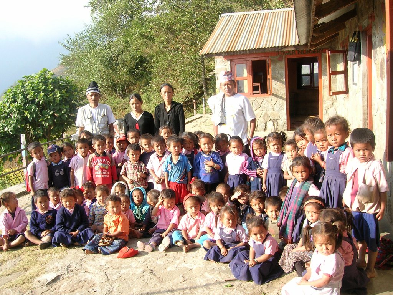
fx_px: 386
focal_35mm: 34
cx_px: 196
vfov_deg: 41.8
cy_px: 148
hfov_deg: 54.0
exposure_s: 1/83.5
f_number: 4.9
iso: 50
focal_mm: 5.7
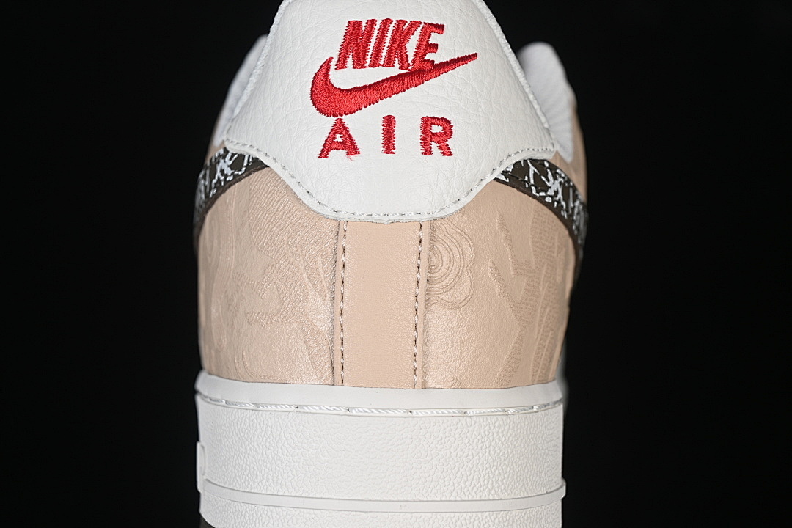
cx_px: 396
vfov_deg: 18.2
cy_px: 264
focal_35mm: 75
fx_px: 1650
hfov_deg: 27.0
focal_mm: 50
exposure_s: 1/80
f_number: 7.1
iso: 160
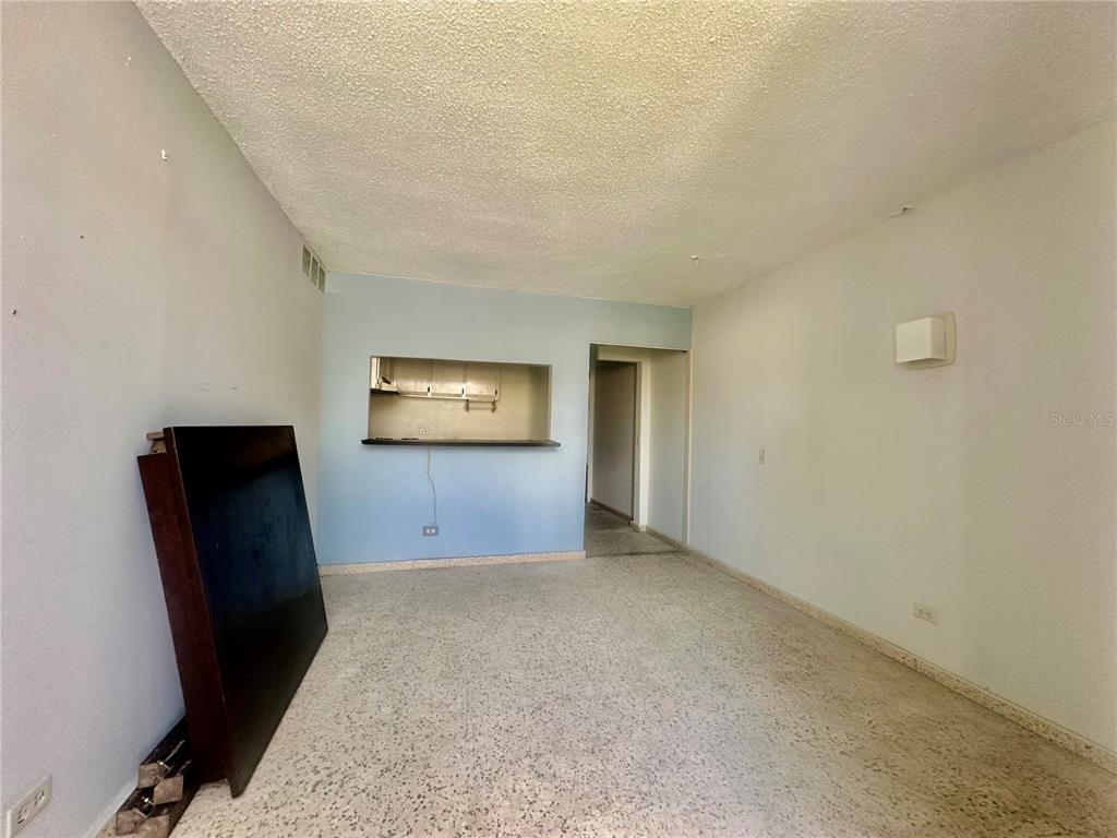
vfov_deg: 85.7
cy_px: 419
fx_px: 452
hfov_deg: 102.1
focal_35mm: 14
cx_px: 558
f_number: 2.2
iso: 160
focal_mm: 2.22
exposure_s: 1/99
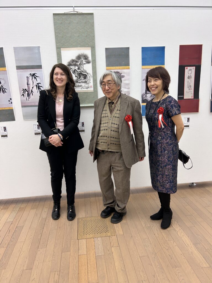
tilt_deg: -12.0
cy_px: 142
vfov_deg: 67.3
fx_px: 212
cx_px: 106
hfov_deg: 53.1
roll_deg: +1.4
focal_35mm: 26
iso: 64
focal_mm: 5.7
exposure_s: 1/100
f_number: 1.5
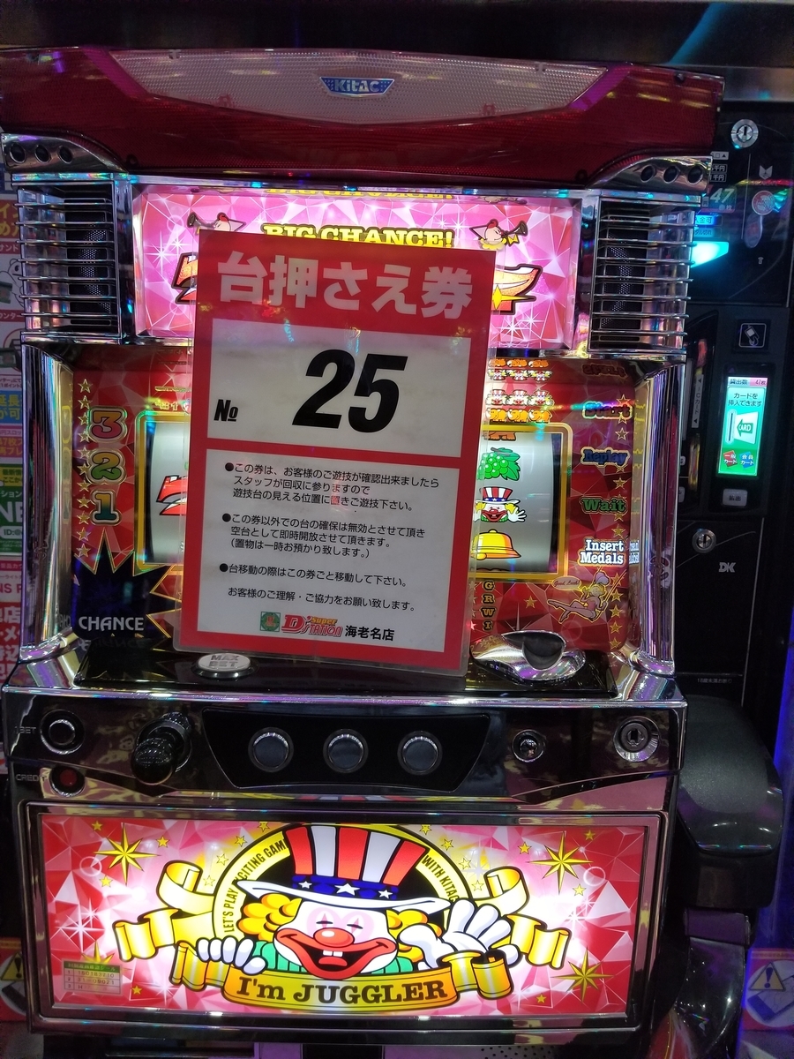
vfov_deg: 67.3
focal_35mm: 26
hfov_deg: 53.1
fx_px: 795
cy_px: 530
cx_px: 397
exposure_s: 1/100
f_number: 1.7
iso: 250
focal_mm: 4.25
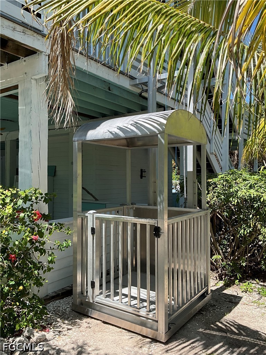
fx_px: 297
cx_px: 133
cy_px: 178
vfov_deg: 61.7
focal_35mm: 29
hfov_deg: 48.2
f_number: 1.8
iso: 25
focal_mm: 3
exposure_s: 1/829
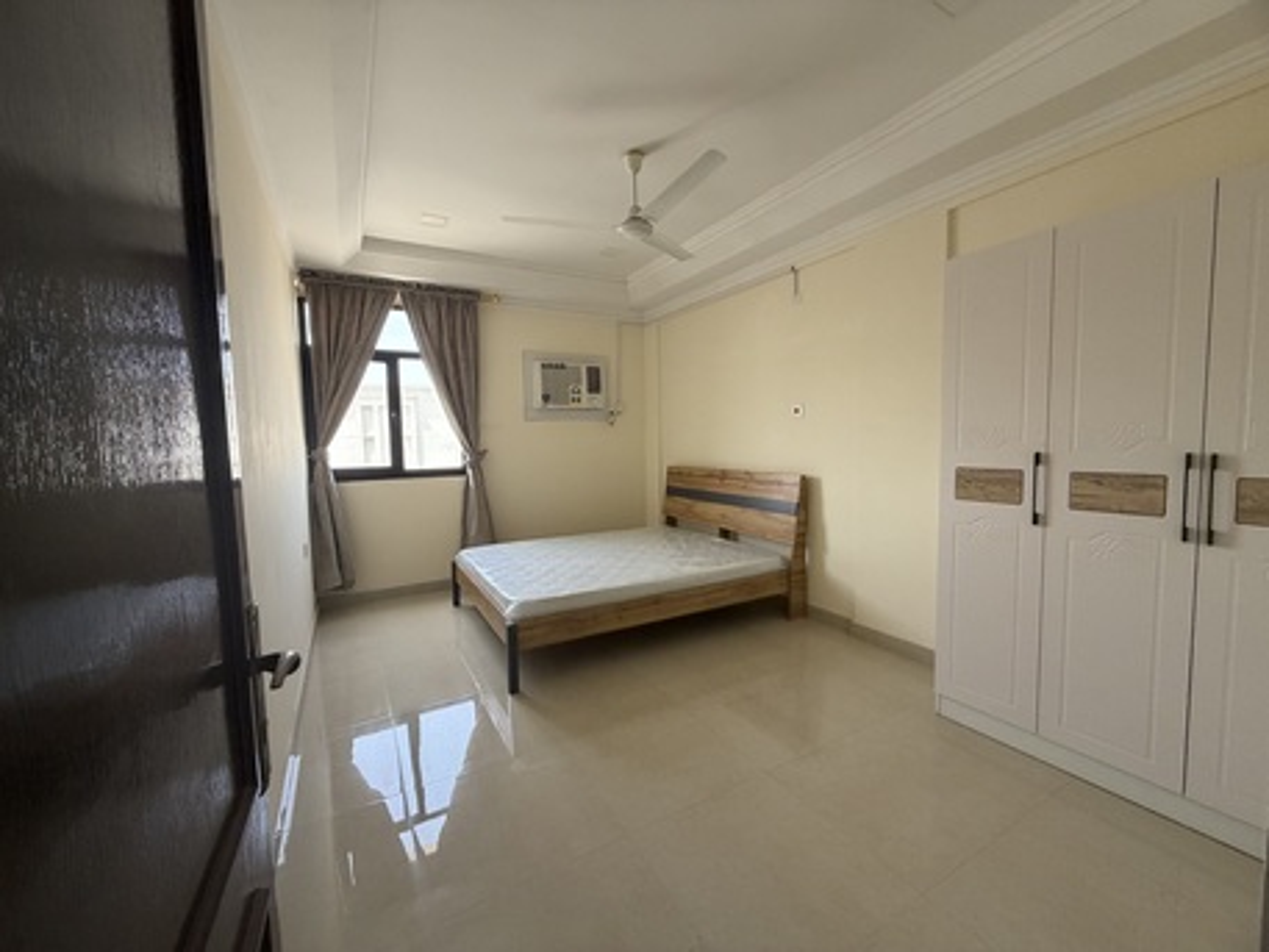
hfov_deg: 102.0
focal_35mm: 14
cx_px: 634
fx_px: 513
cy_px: 476
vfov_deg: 85.7
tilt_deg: -4.9
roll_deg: +1.4
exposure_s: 1/121
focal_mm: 2.22
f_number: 2.2
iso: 200
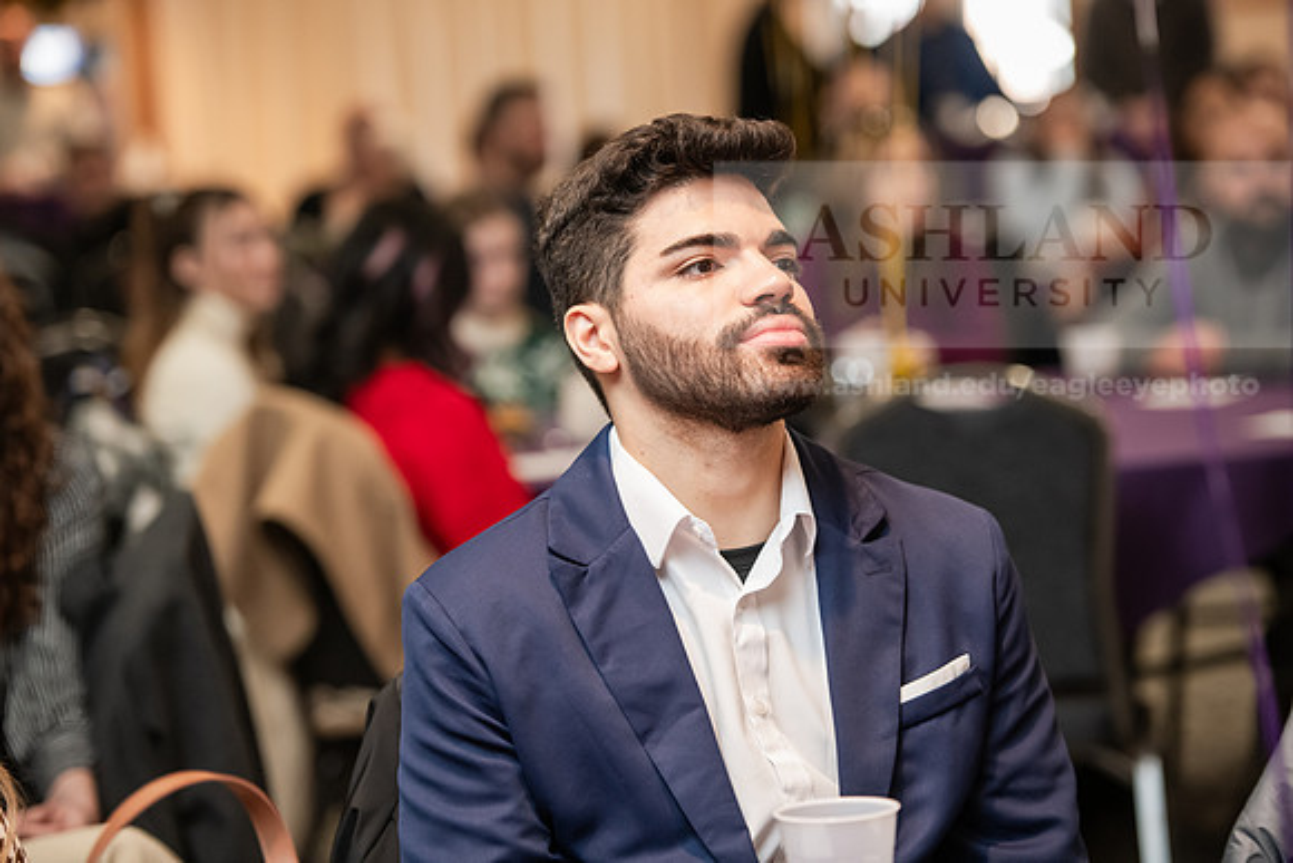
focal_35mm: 125
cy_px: 432
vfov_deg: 11.0
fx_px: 4490
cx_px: 646
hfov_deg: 16.4
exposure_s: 1/160
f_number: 3.2
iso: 2000
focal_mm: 125
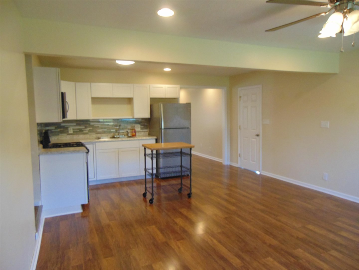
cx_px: 180
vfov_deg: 54.9
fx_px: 259
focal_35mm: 25
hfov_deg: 69.4
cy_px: 135
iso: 320
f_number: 3
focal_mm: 4.5
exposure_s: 1/40
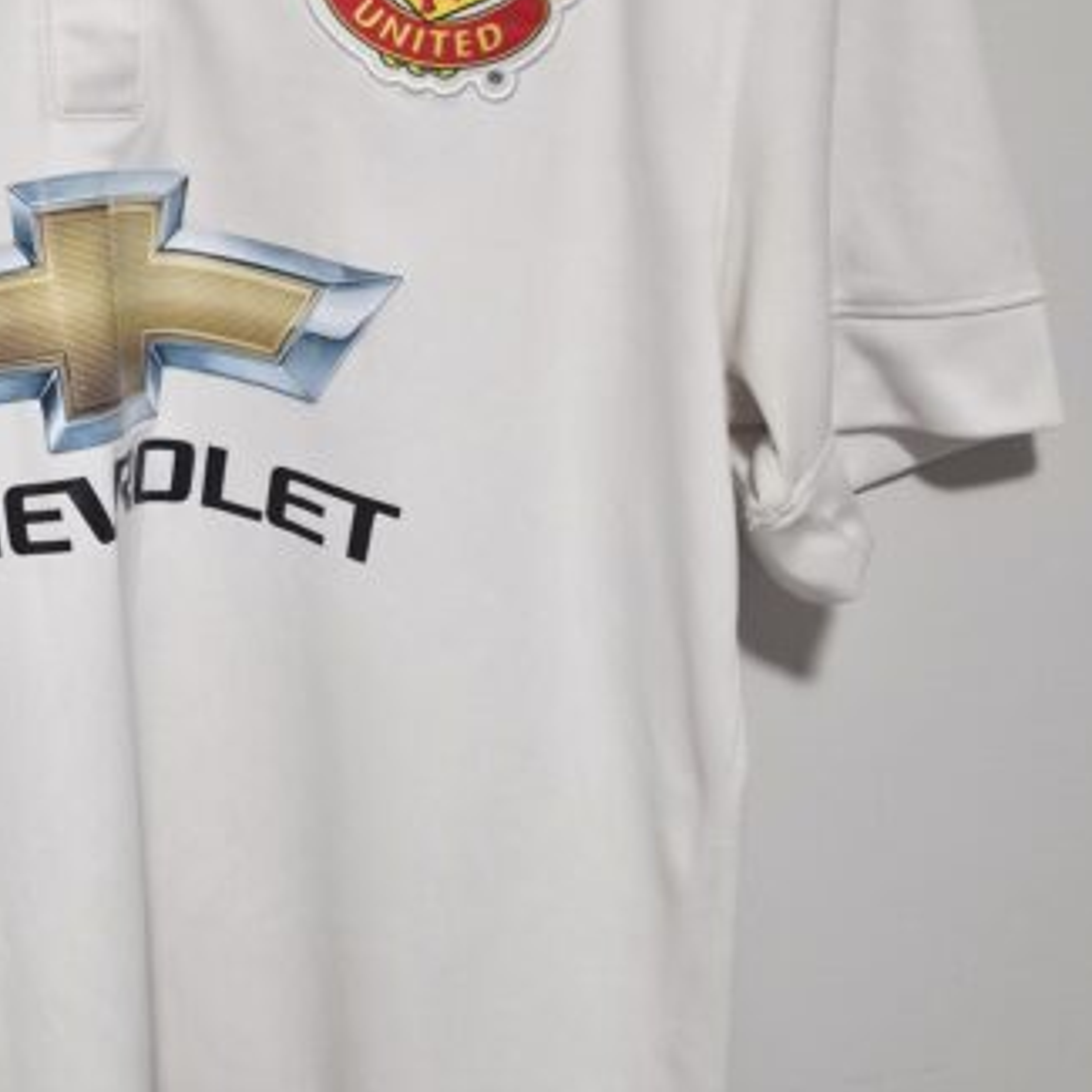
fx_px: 1785
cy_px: 396
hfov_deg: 32.7
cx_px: 158
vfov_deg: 33.8
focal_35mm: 50
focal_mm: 5.4
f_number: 1.8
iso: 400
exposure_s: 1/120
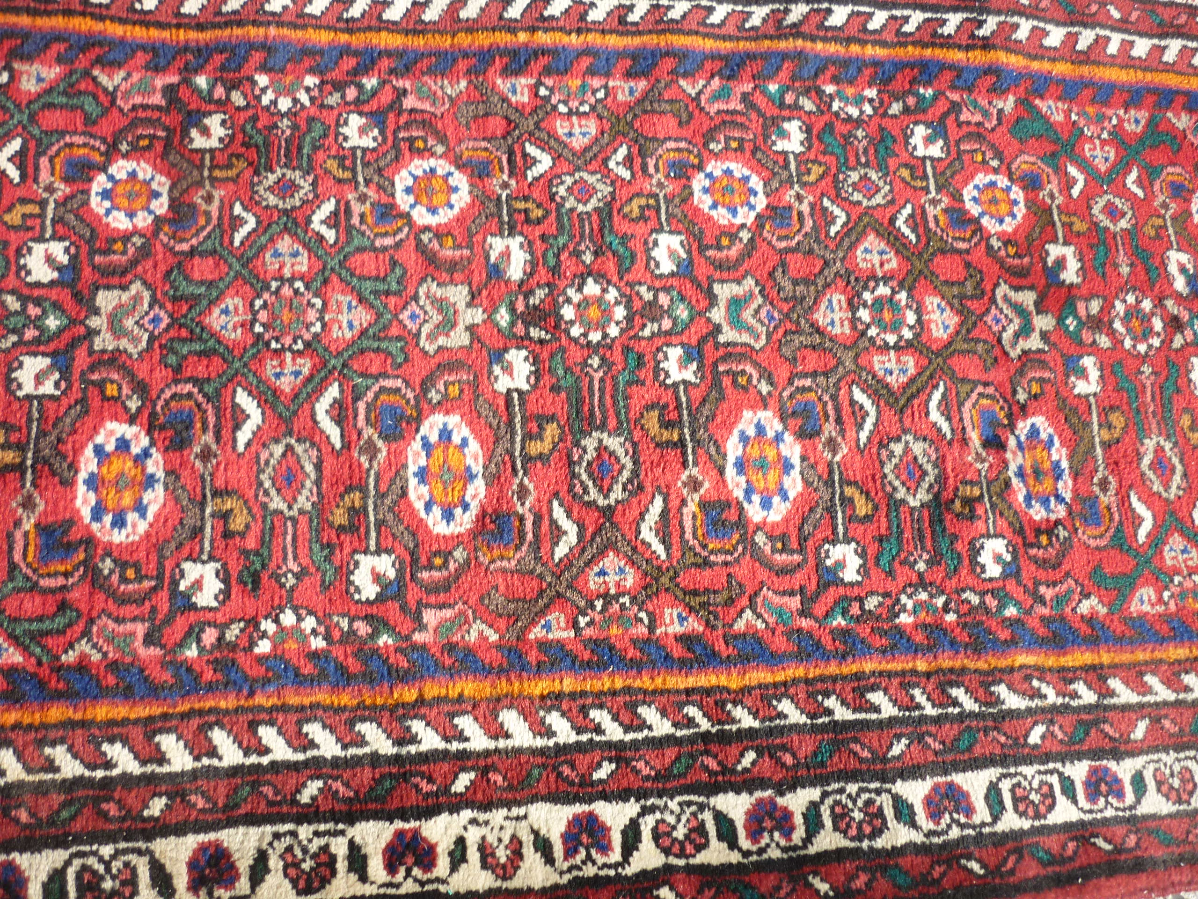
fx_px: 1142
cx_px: 599
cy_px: 450
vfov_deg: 42.9
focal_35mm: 33
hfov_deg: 55.4
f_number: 2.8
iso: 80
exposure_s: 1/320
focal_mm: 5.5
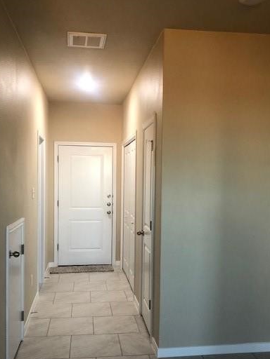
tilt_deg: -0.5
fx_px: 364
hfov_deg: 40.7
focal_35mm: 35
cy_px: 201
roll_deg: +1.5
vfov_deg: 52.5
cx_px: 125
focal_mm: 4
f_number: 1.8
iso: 40
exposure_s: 1/17
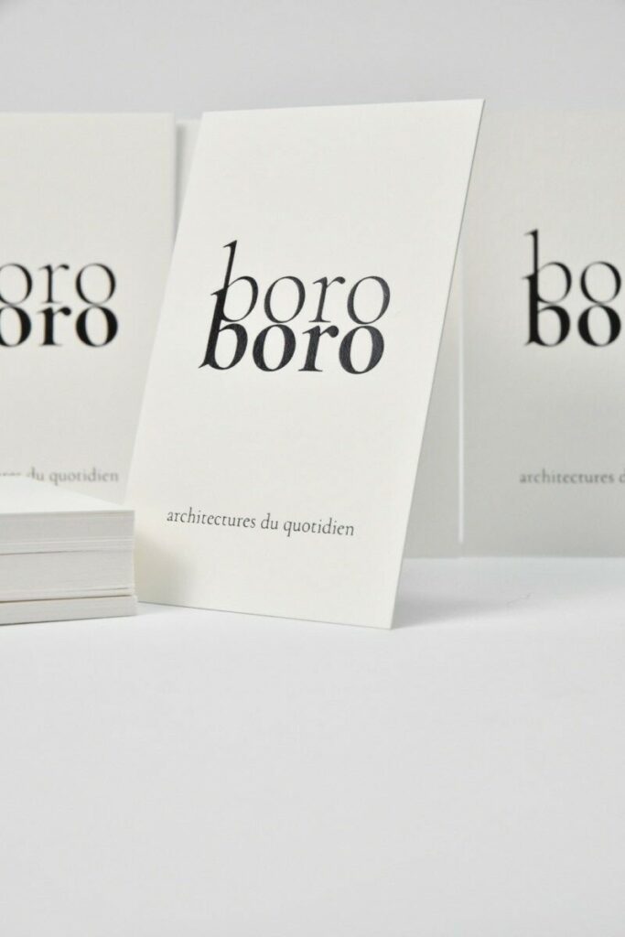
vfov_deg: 19.5
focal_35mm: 105
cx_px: 312
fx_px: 2733
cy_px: 468
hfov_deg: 13.0
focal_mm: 70
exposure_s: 1/160
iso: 2500
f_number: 13
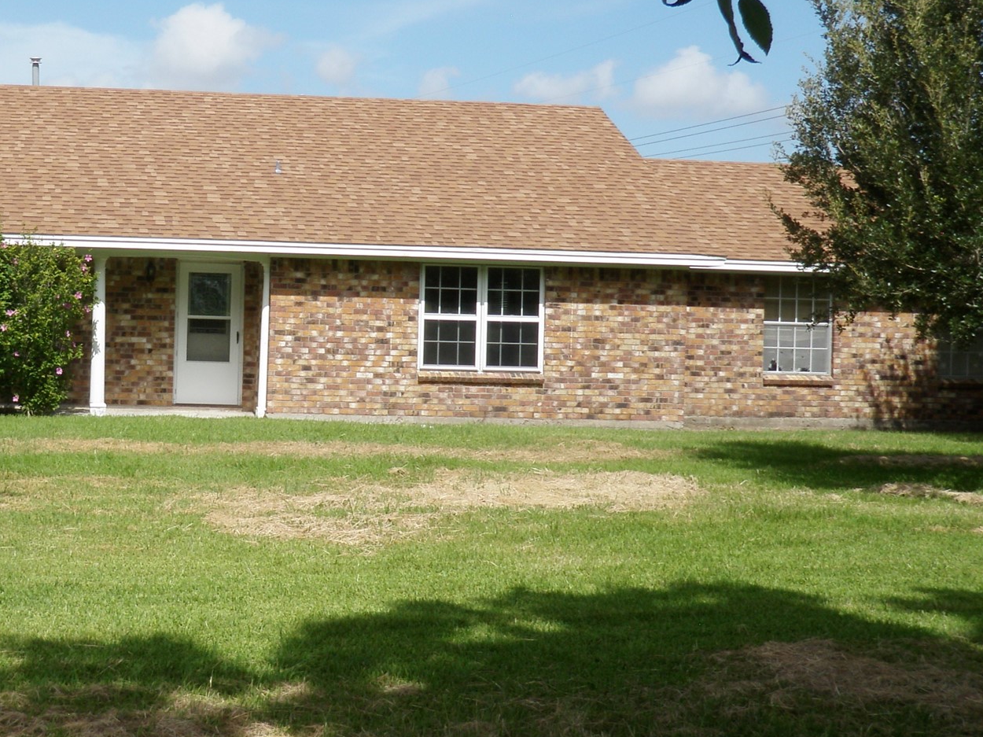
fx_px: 1675
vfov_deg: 24.8
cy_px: 342
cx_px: 213
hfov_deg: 31.9
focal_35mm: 59
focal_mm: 6.53
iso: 50
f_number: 6.3
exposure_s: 1/200
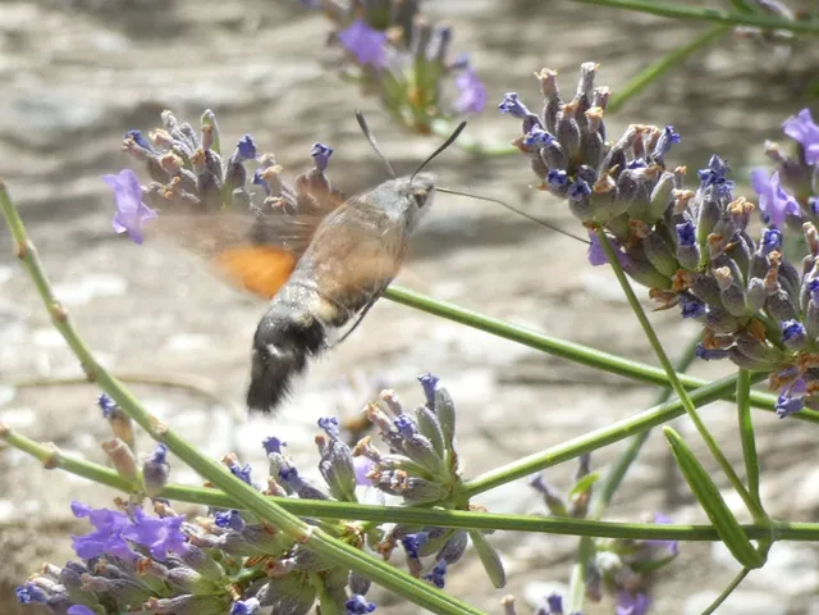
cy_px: 308
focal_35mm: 147
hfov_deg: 13.4
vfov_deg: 10.1
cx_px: 410
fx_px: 3478
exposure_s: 1/160
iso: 80
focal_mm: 26.3
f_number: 5.4
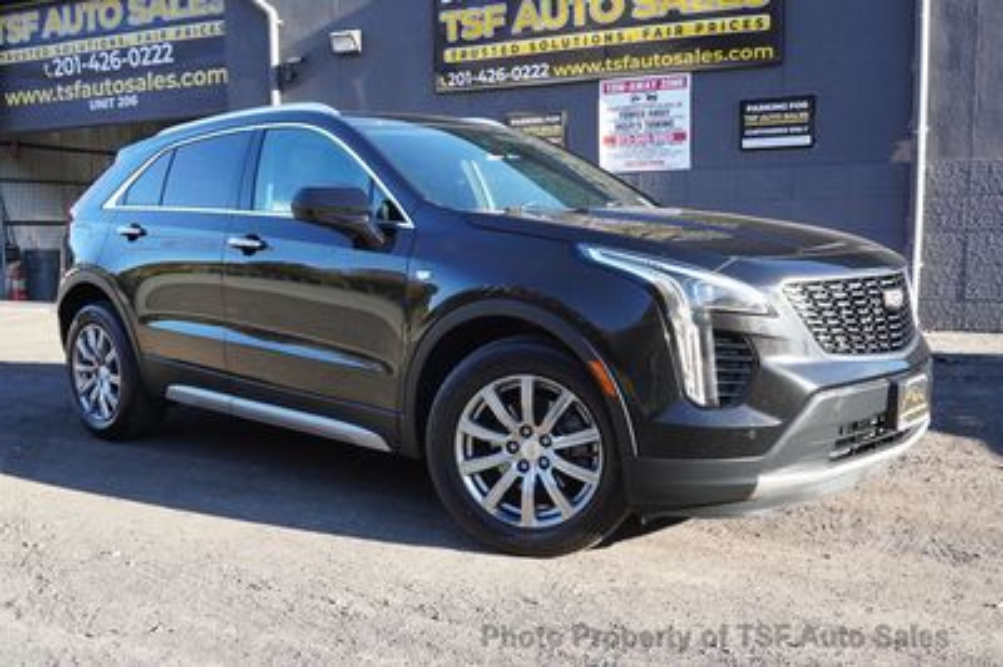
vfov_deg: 36.8
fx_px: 1002
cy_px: 334
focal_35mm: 36
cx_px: 502
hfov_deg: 53.2
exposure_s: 1/250
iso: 1000
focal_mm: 24
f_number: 9
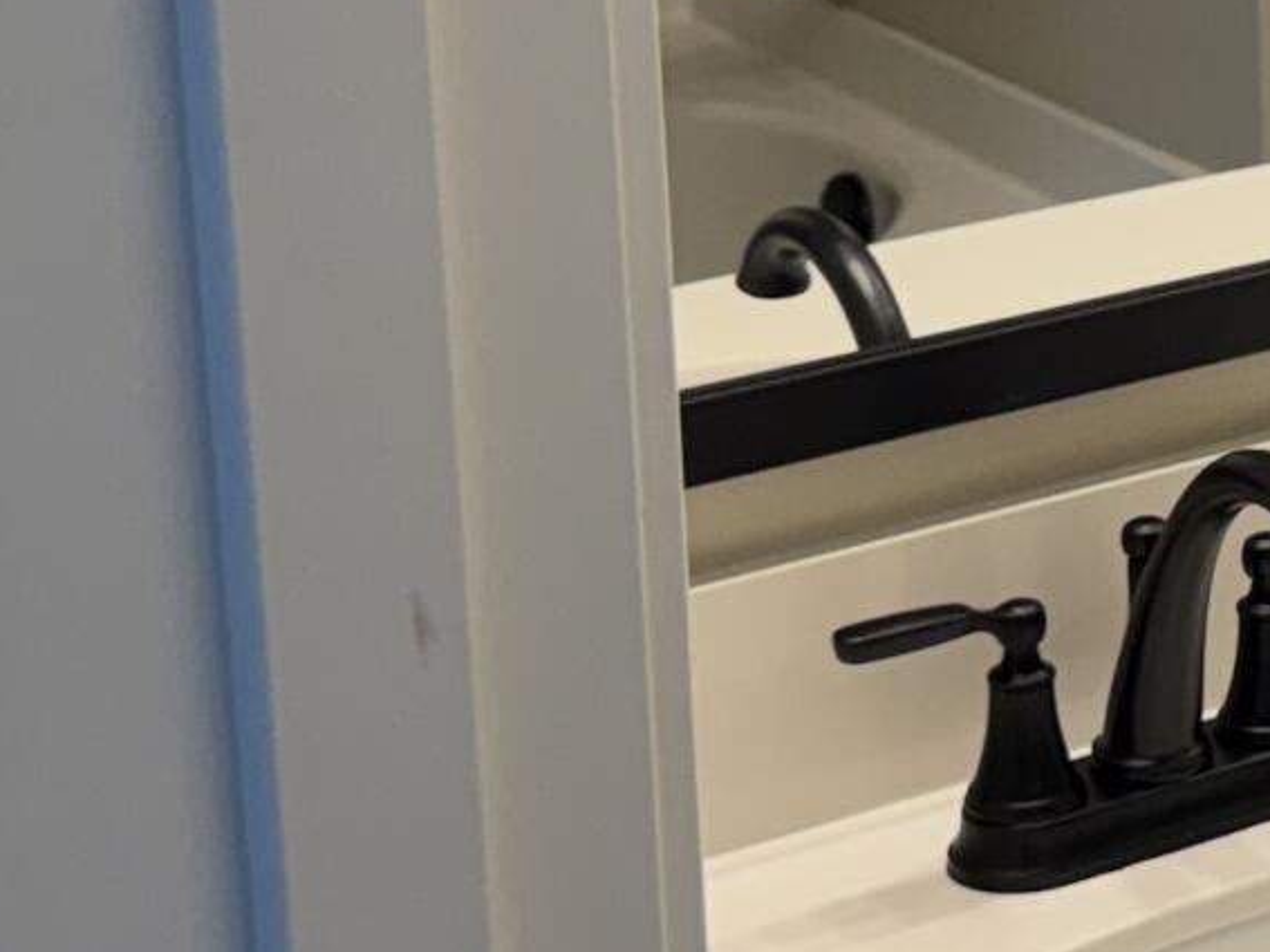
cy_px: -157
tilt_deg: -13.7
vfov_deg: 11.5
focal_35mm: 127
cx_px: 2139
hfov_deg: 14.1
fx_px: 4658
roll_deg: -1.1
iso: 64
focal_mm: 6.76
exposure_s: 1/120
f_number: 1.78
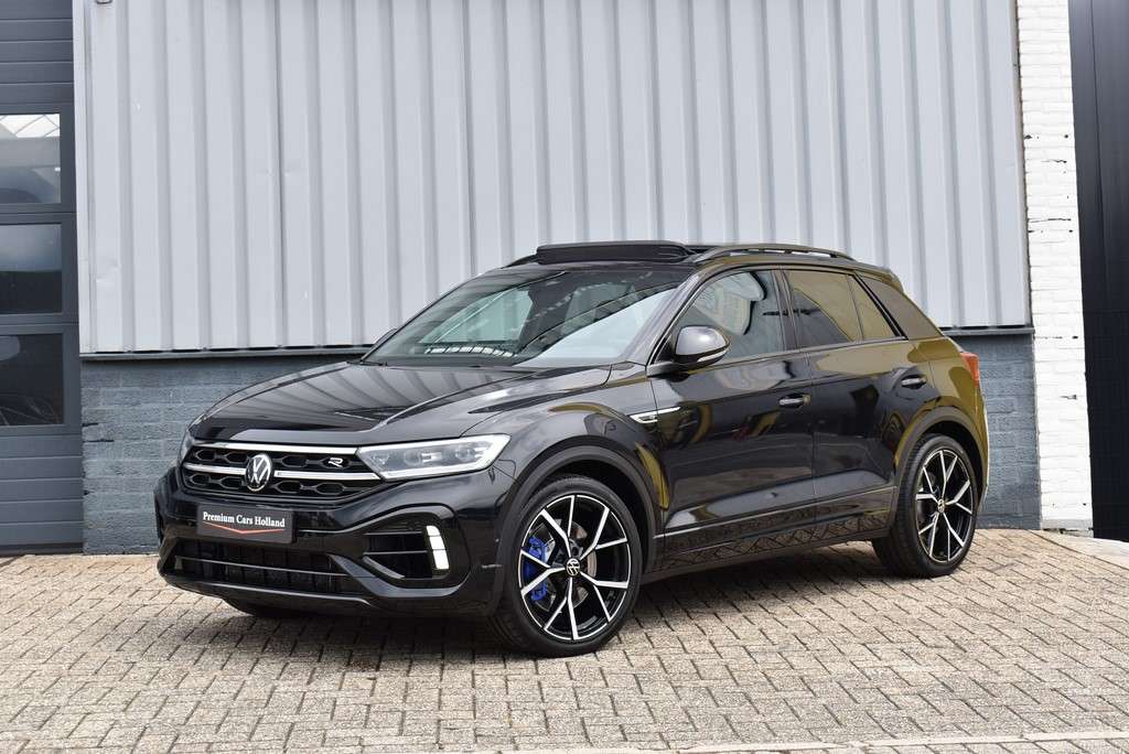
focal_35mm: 60
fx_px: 1883
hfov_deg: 33.4
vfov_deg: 22.7
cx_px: 564
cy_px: 377
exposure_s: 1/250
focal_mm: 40
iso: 220
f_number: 8
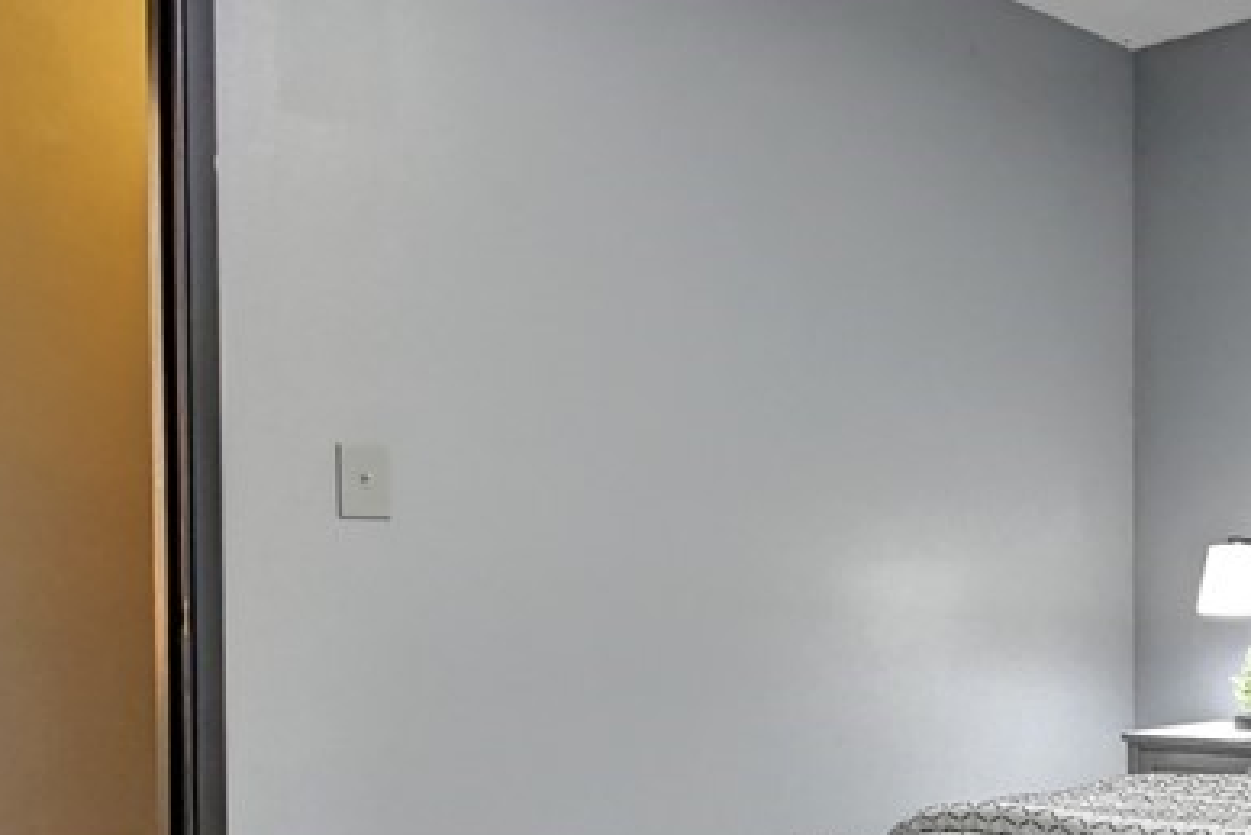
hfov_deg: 37.9
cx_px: 1406
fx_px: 1460
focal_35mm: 42
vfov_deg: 31.2
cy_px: 651
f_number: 11
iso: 2500
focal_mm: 10
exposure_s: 1/6
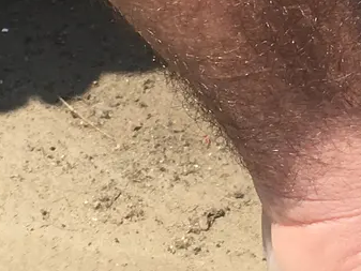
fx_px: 1721
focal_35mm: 165
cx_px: 228
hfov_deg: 12.0
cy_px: 152
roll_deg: -4.1
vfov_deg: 9.0
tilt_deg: -26.1
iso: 25
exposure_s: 1/1202
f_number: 2.2
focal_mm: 4.15
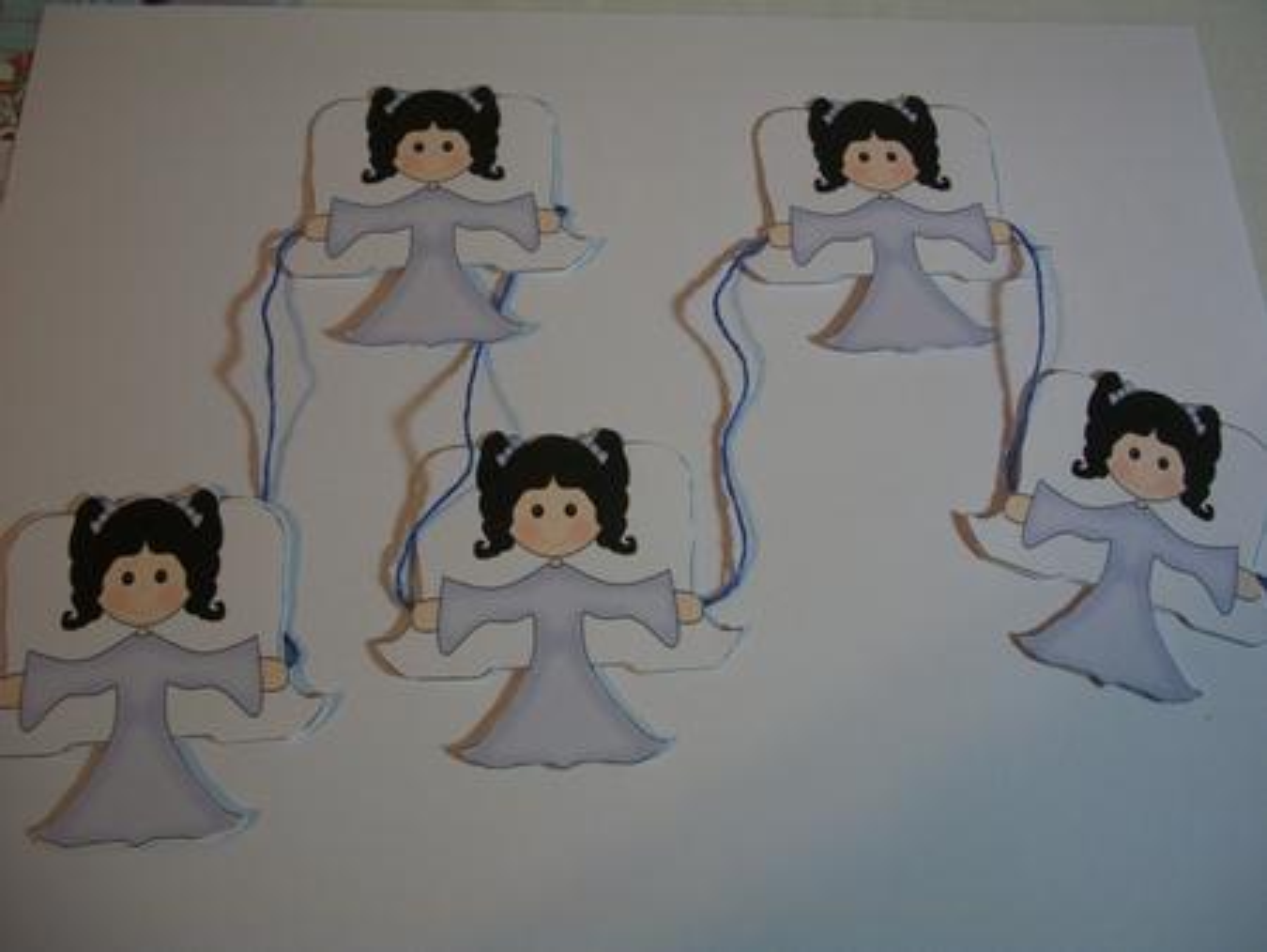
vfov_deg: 40.7
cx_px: 634
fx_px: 1282
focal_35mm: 35
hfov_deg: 52.6
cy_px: 476
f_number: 3.1
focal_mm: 6.3
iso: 160
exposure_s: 1/30
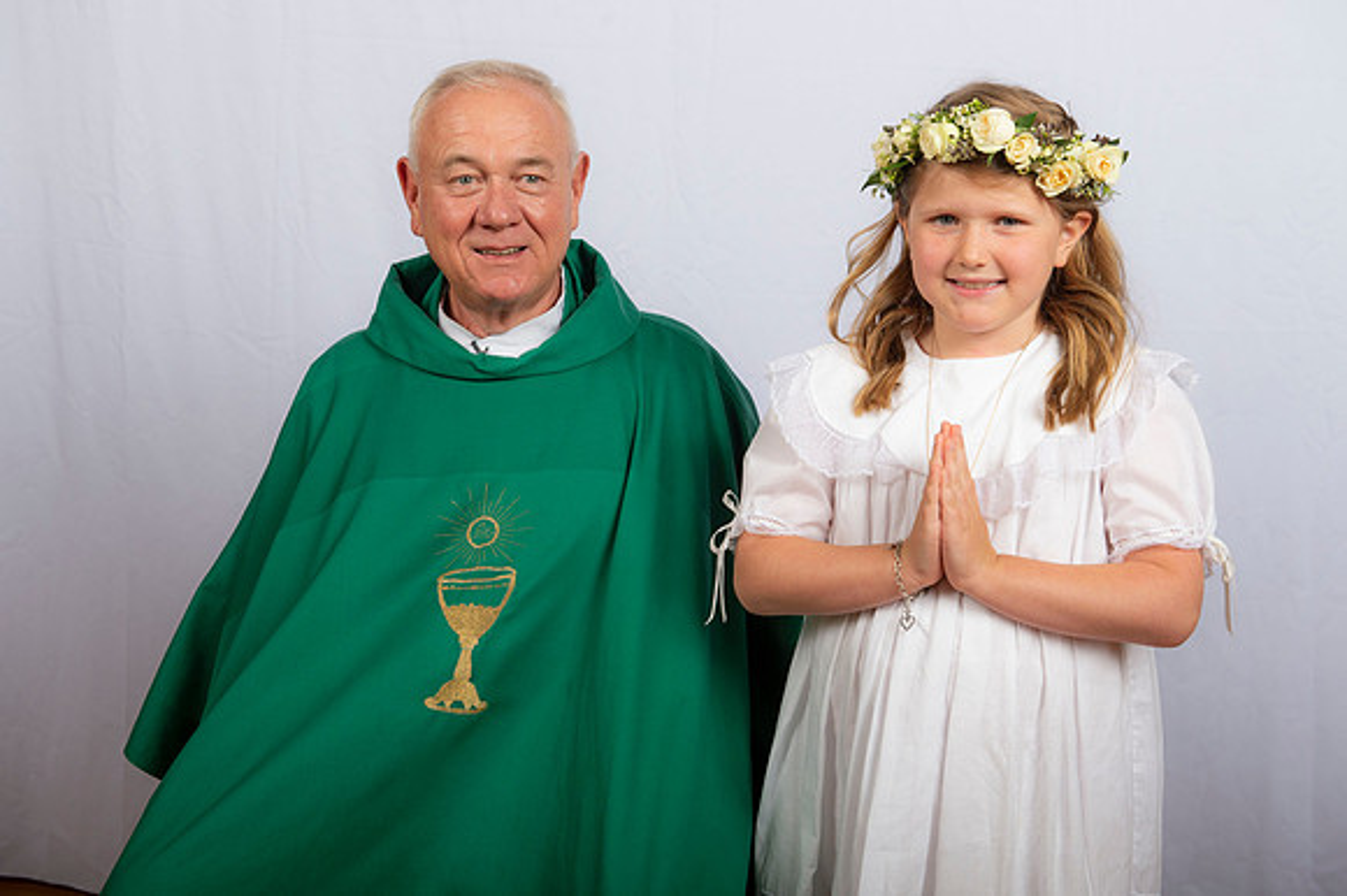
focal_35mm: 56
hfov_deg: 35.7
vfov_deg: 24.2
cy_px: 448
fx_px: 2094
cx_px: 674
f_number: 8
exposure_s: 1/200
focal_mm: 56
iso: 320
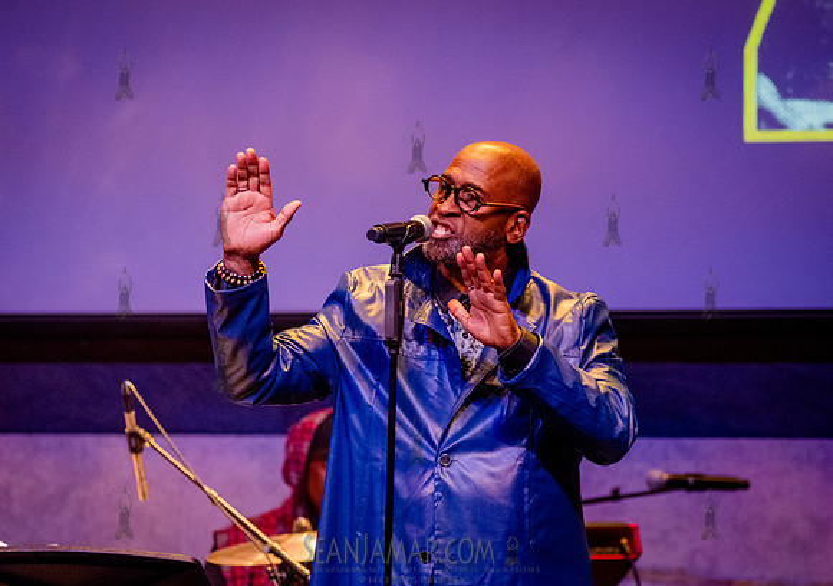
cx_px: 472
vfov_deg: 8.8
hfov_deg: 12.5
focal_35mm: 162
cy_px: 271
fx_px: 3806
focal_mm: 135
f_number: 3.5
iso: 5000
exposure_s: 1/500
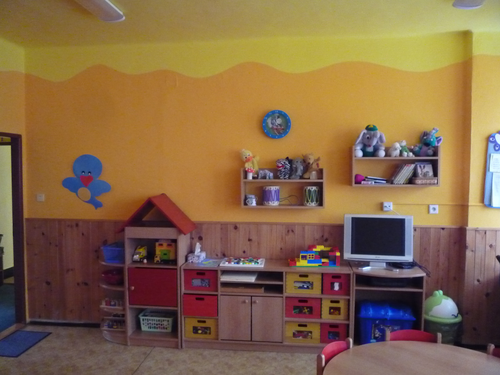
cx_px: 250
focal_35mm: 30
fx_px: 433
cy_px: 188
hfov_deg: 60.0
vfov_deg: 46.8
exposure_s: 1/13
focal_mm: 5.2
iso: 800
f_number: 3.3
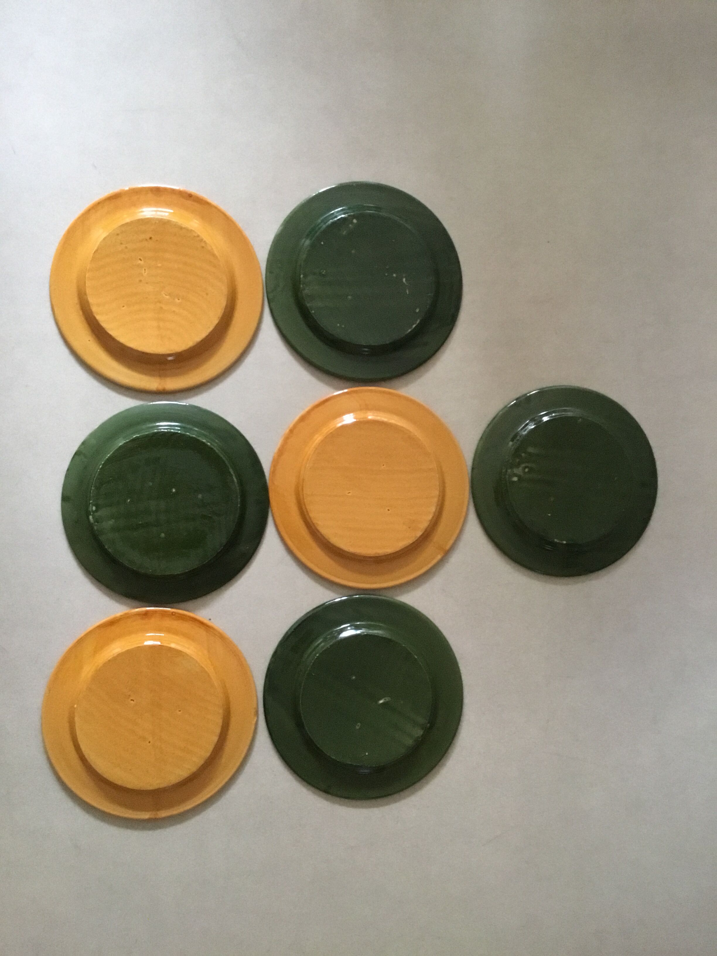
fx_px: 856
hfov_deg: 45.4
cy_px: 478
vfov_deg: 58.4
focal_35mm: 31
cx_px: 358
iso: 250
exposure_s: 1/15
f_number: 2.4
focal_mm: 3.3
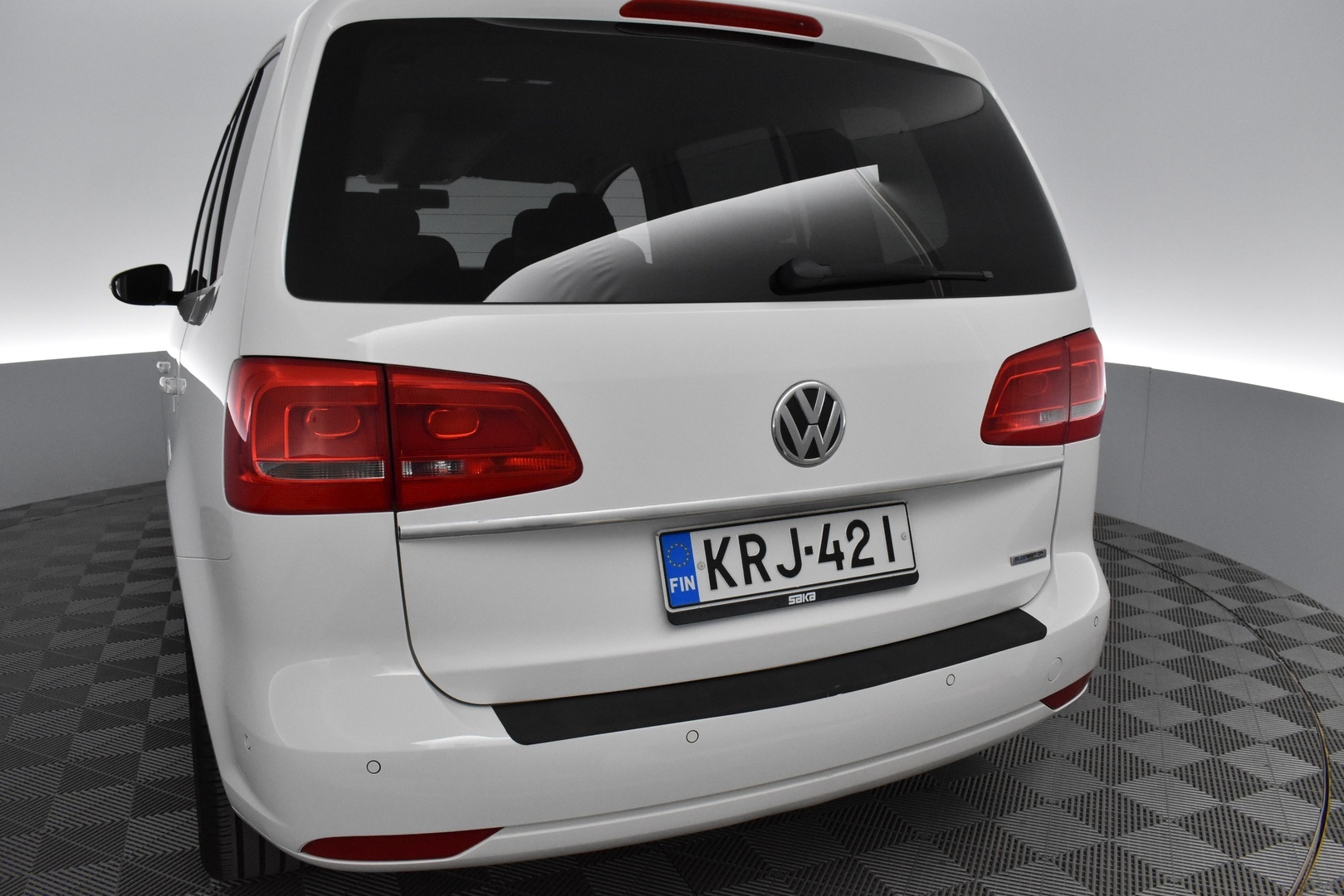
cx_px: 672
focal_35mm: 27
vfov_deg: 47.9
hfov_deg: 67.4
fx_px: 1008
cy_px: 448
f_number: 7.1
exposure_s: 1/200
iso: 3200
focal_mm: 18
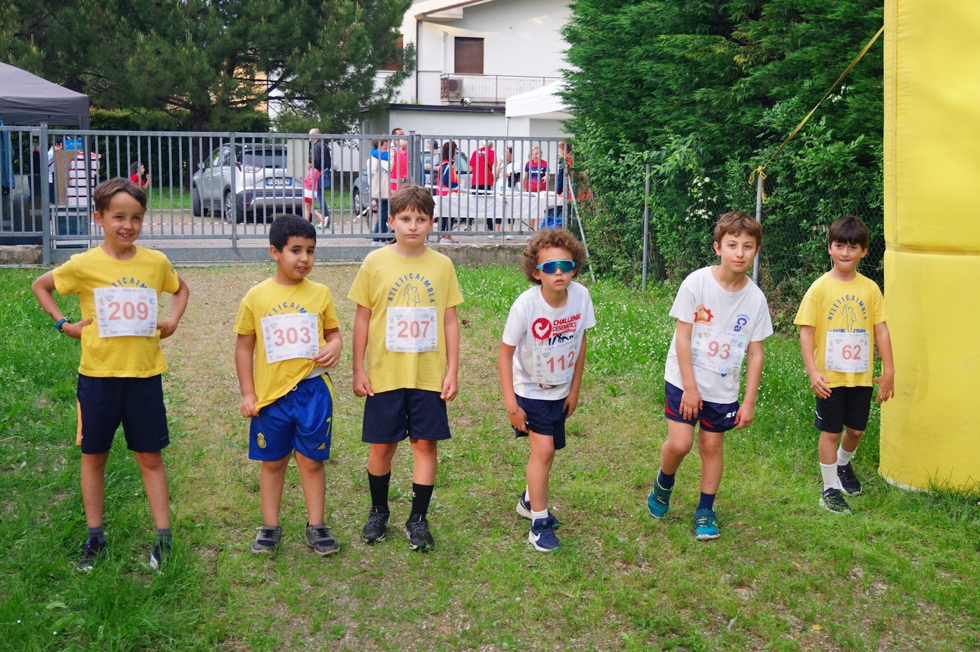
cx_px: 531
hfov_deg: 41.1
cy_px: 349
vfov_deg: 28.0
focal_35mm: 48
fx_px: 1306
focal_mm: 28
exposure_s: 1/320
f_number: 4.5
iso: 1000
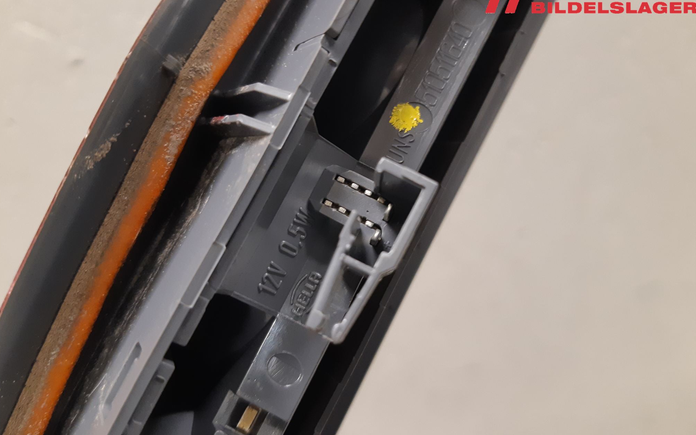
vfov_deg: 44.5
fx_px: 531
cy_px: 220
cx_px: 344
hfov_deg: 66.5
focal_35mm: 28
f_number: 1.7
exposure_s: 1/25
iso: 200
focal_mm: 3.93
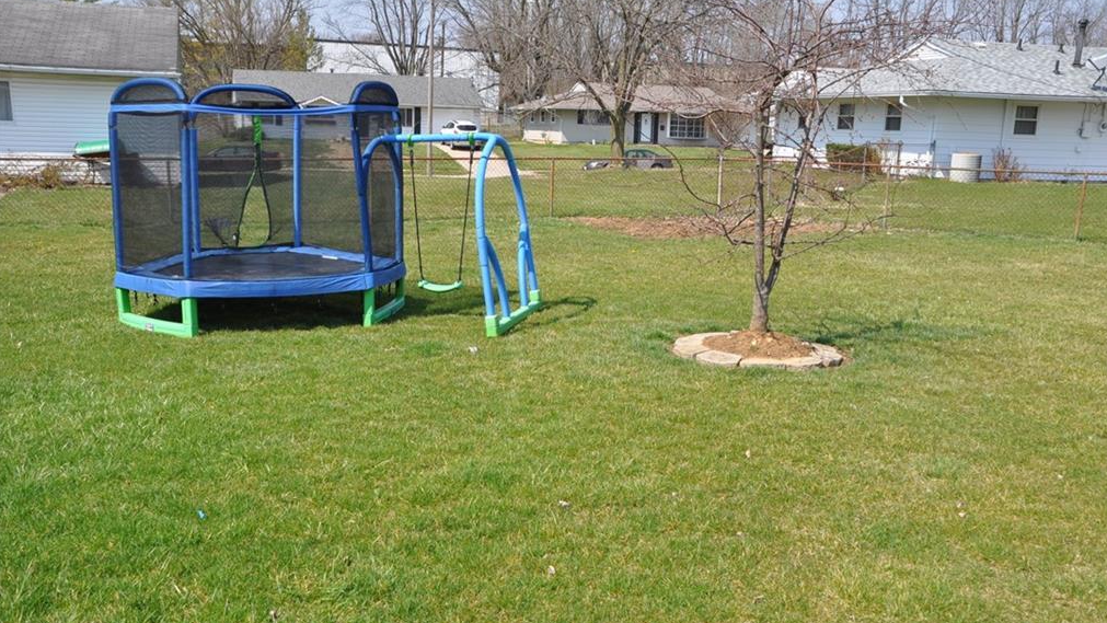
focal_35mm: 37
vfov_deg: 32.4
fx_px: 1072
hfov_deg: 54.6
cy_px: 344
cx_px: 557
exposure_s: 1/320
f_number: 9
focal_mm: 23
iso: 200
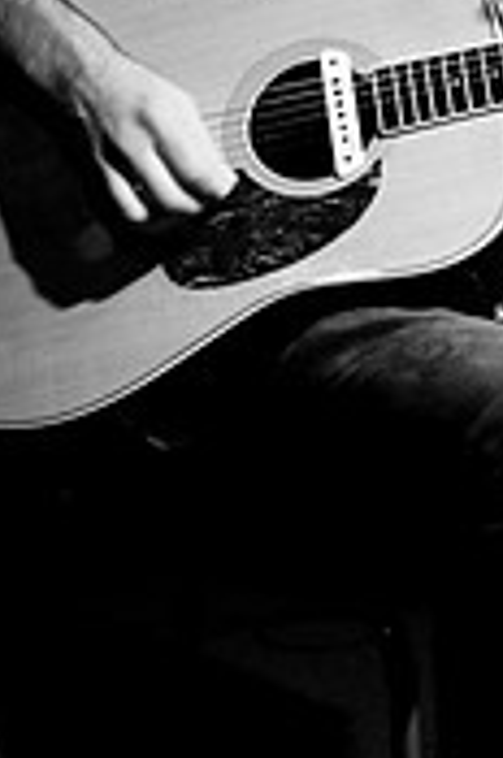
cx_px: 622
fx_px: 2441
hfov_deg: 11.5
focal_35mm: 116
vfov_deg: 17.6
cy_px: 182
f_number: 1.8
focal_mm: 30
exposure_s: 1/80
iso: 1000
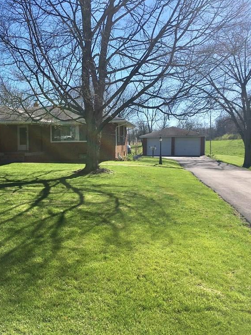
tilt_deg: -3.8
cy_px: 166
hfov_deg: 35.9
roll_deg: +0.7
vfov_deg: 47.9
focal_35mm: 39
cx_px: 61
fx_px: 377
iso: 25
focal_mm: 4.15
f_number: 2.2
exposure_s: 1/1508
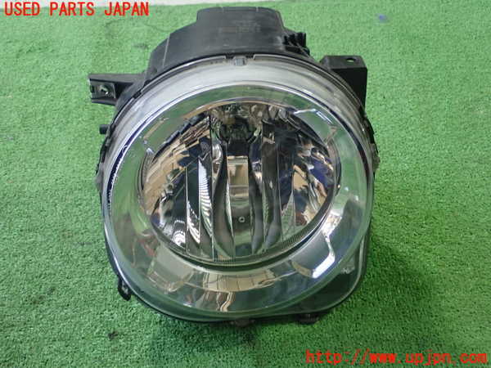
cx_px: 246
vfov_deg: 29.7
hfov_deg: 38.9
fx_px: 695
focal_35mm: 49
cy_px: 184
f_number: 3.2
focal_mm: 8.99
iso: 400
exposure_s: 1/50
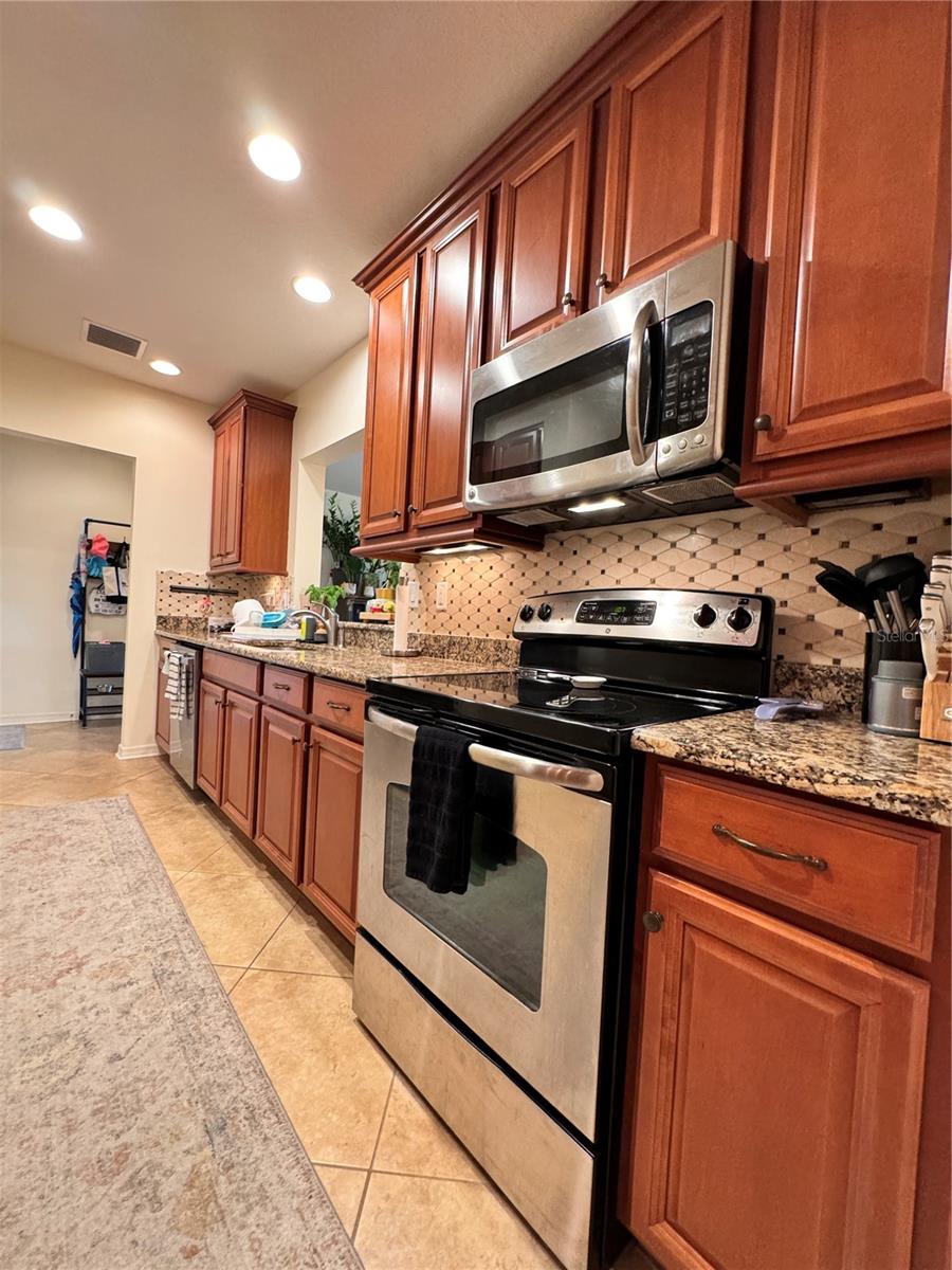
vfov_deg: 102.1
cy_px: 635
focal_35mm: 14
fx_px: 513
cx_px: 476
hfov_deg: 85.7
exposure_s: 1/60
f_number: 2.2
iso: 640
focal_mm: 2.22
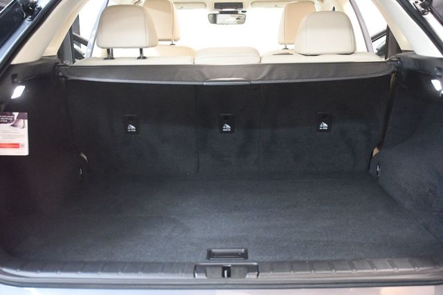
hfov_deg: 41.1
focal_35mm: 48
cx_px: 222
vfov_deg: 28.0
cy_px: 148
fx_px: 590
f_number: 4
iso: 10000
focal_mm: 32
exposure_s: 1/60
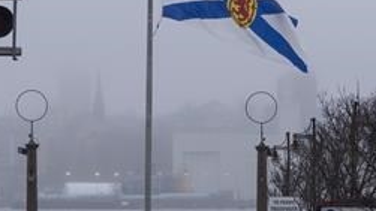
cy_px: 68
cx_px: 156
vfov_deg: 5.3
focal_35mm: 228
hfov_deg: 9.5
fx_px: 2272
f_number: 2.8
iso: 50
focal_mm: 84
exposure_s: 1/800
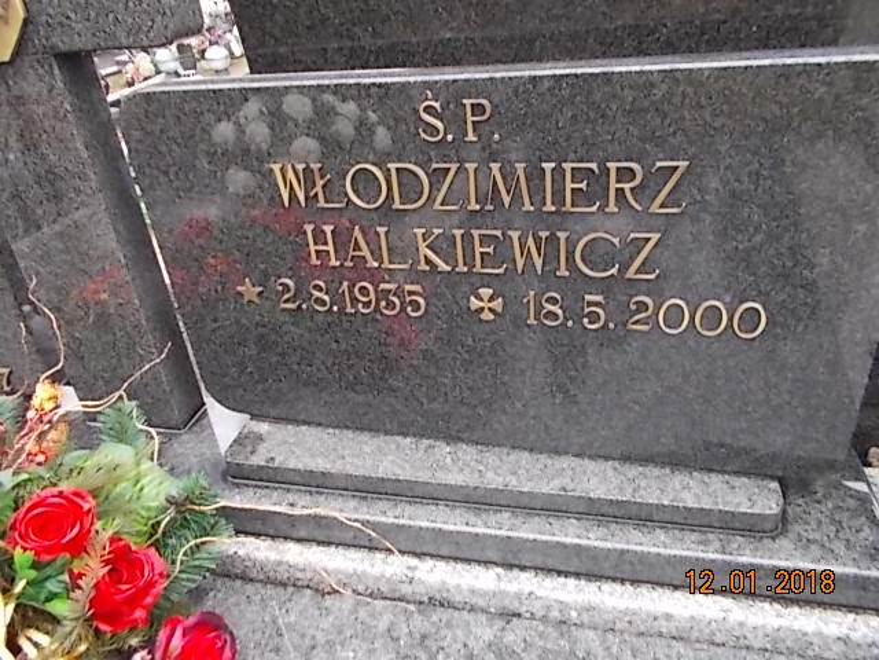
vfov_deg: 53.1
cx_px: 440
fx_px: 660
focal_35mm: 26
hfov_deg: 67.3
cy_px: 330
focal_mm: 4.6
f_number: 3.2
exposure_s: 1/25
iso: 140
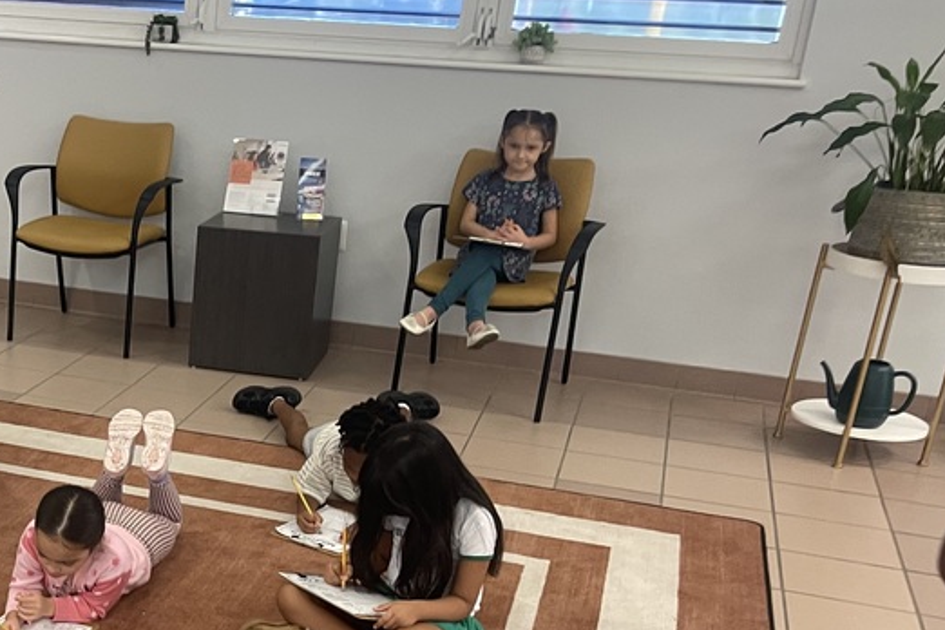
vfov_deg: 25.9
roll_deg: +0.1
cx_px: 62
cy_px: 529
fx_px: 1339
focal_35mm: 51
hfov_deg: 36.1
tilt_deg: -23.3
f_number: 1.6
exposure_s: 1/60
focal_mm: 5.1
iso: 200
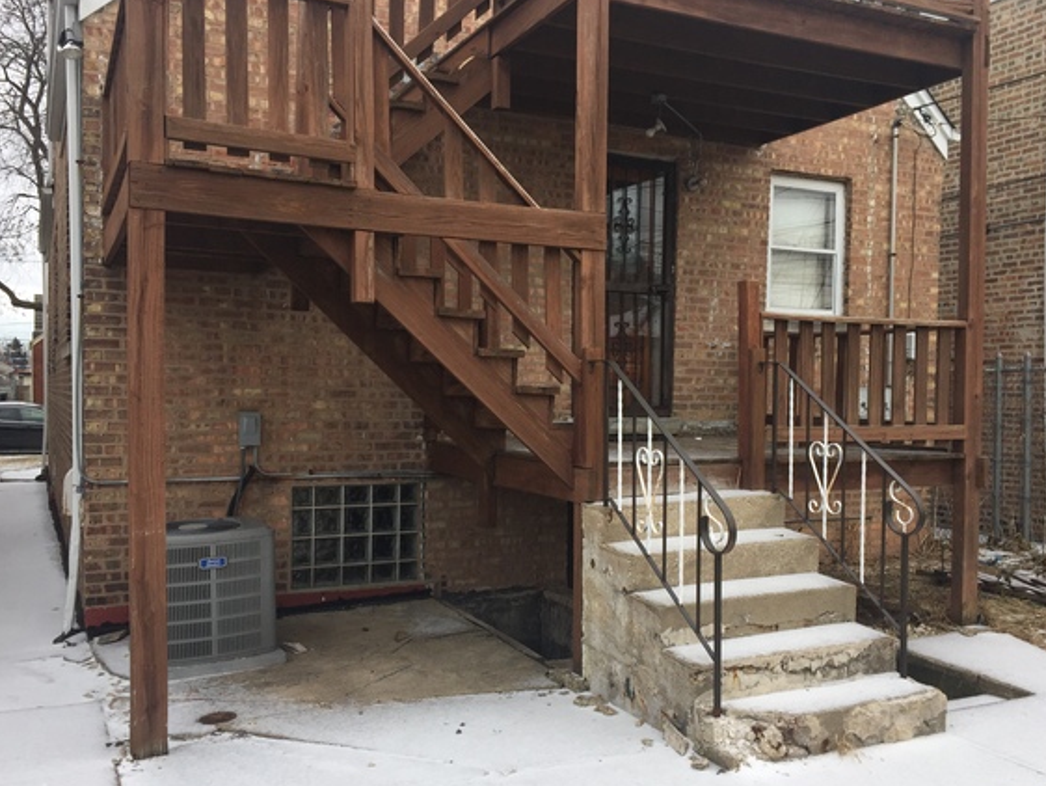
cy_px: 421
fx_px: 998
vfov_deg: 42.9
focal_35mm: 33
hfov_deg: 55.3
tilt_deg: -1.5
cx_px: 525
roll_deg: -0.8
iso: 32
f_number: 2.2
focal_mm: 4.15
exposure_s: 1/280
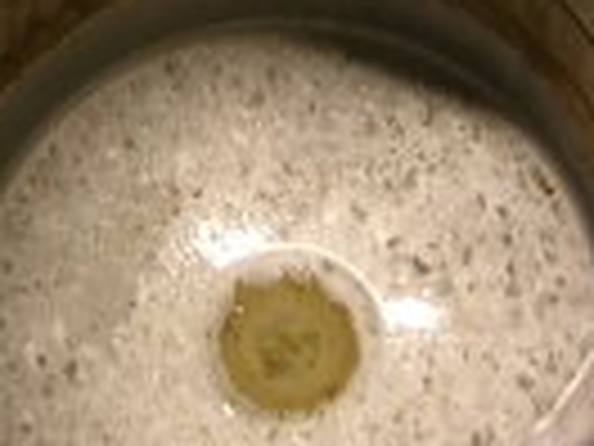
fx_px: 1767
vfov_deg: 14.2
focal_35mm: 103
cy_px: 5
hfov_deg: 19.1
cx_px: 243
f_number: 2.9
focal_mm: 5.7
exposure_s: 1/4
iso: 52
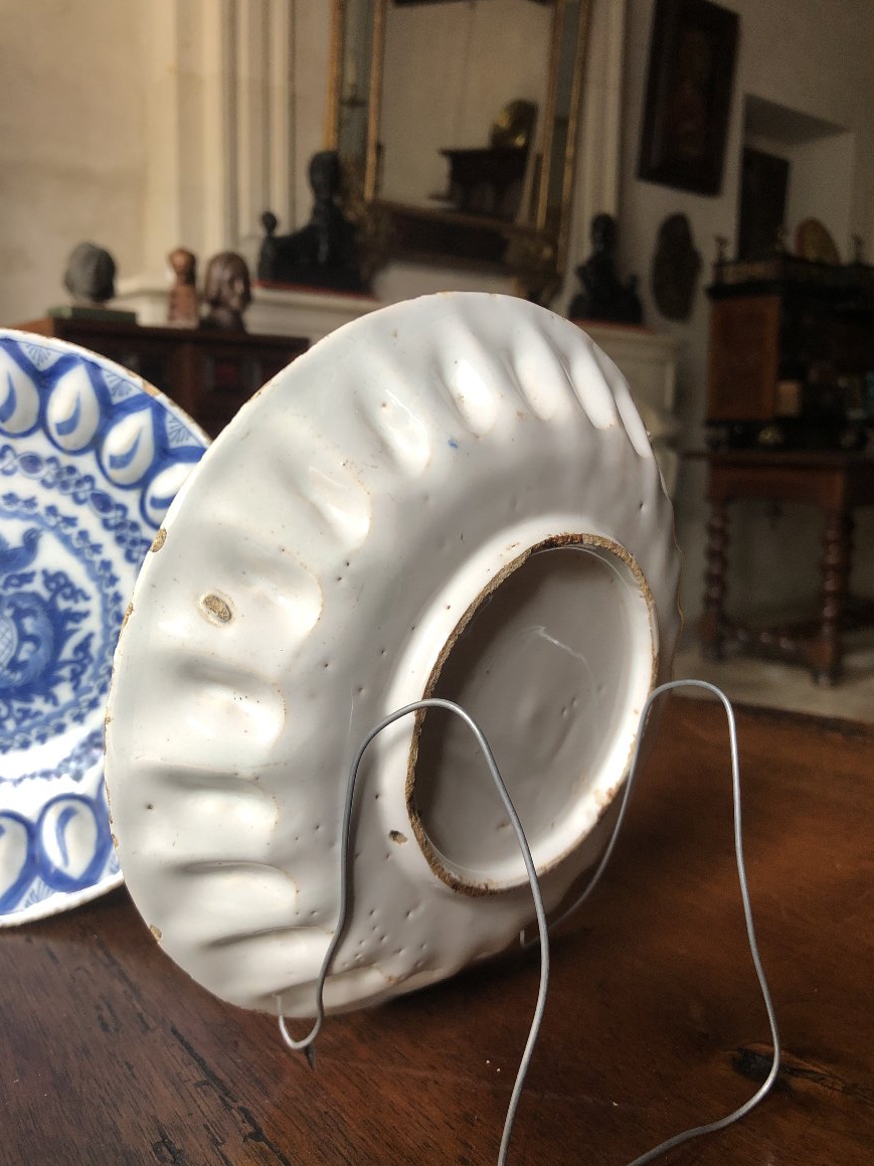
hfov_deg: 48.2
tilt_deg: -7.8
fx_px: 976
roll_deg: -1.1
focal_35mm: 29
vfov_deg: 61.7
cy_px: 584
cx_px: 449
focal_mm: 4
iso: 40
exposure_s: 1/17
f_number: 1.8
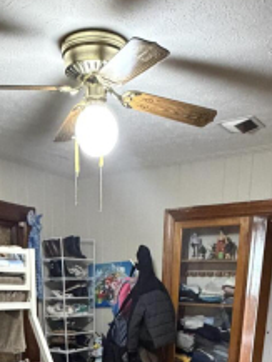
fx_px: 450
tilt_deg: -17.1
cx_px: 120
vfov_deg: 34.9
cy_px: 433
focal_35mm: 43
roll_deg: -0.8
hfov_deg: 33.6
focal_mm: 2.22
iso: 1000
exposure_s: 1/40
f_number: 2.2
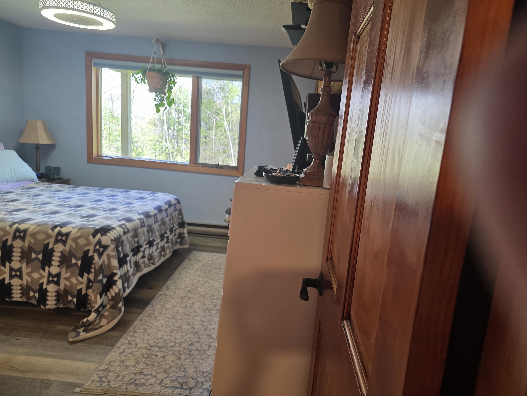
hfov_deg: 73.9
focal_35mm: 23
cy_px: 198
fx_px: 350
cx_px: 264
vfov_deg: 58.9
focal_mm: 6.25
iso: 160
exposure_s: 1/120
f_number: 1.7
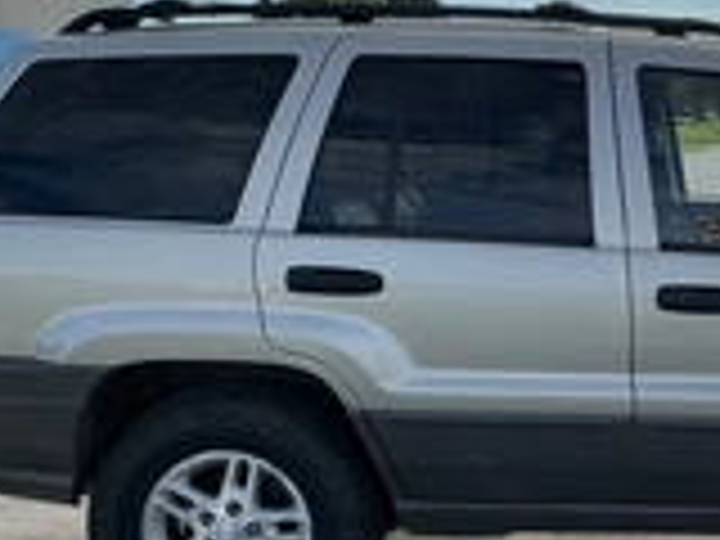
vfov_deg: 21.0
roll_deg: -0.4
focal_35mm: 70
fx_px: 1456
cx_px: 720
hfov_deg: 26.3
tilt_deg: -5.0
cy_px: 306
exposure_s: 1/1786
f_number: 1.8
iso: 25
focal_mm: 3
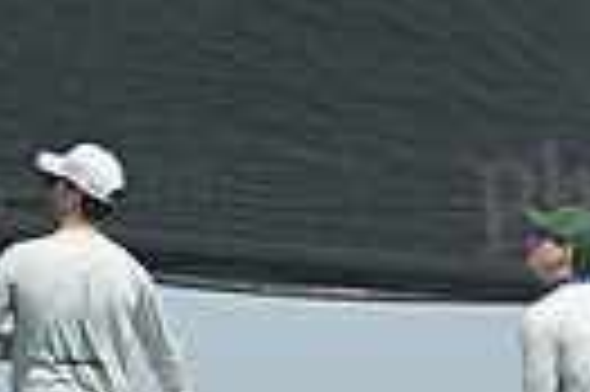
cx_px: 243
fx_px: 6907
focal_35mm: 422
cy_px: 435
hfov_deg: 4.9
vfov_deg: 3.2
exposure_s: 1/1250
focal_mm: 95
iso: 320
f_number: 8
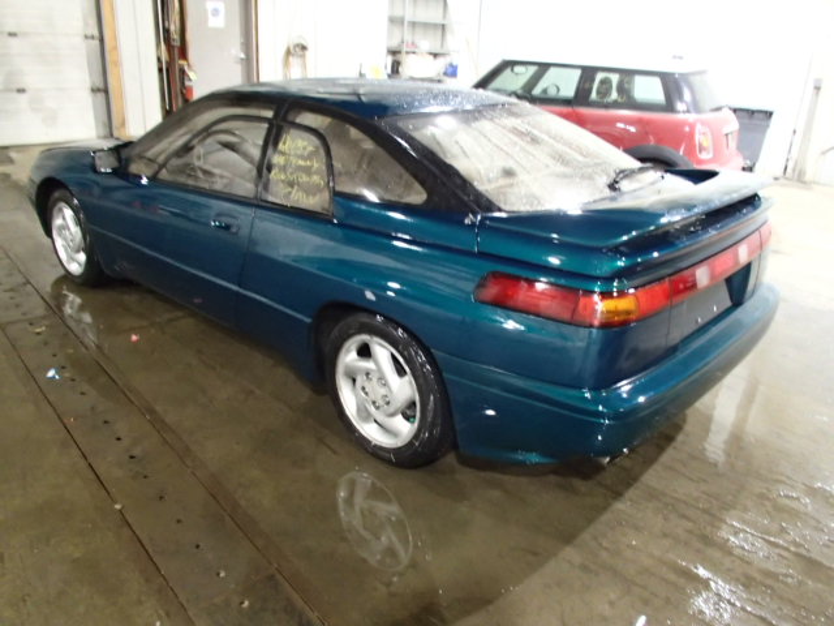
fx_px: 675
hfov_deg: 63.4
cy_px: 313
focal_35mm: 28
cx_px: 417
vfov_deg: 49.7
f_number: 3.9
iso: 1250
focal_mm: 5
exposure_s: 1/8
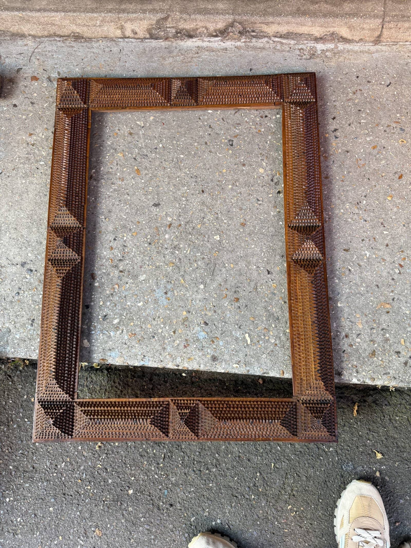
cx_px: 206
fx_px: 380
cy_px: 274
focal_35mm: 24
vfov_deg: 71.6
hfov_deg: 56.8
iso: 100
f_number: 1.78
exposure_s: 1/121
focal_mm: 6.76
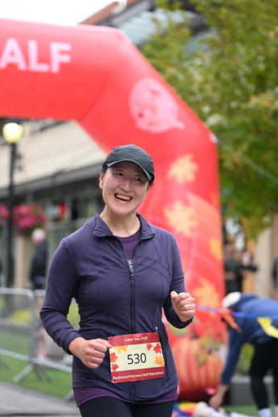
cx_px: 134
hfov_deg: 13.8
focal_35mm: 99
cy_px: 212
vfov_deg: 20.6
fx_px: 1146
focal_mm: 92
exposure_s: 1/1600
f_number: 2.8
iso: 640
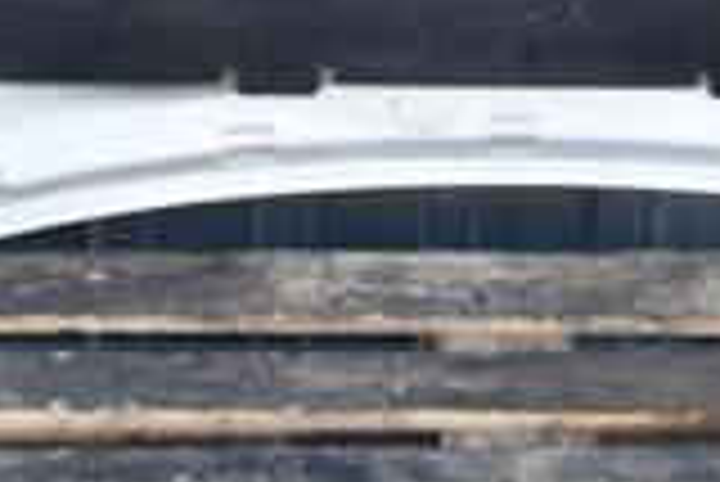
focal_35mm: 146
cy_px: -261
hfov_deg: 14.0
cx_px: 472
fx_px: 2923
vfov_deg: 9.2
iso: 800
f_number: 9
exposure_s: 1/200
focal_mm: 26
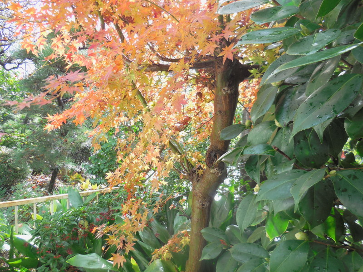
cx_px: 182
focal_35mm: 25
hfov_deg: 69.4
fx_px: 262
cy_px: 136
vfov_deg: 54.9
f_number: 3.1
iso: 125
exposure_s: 1/200
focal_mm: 4.5
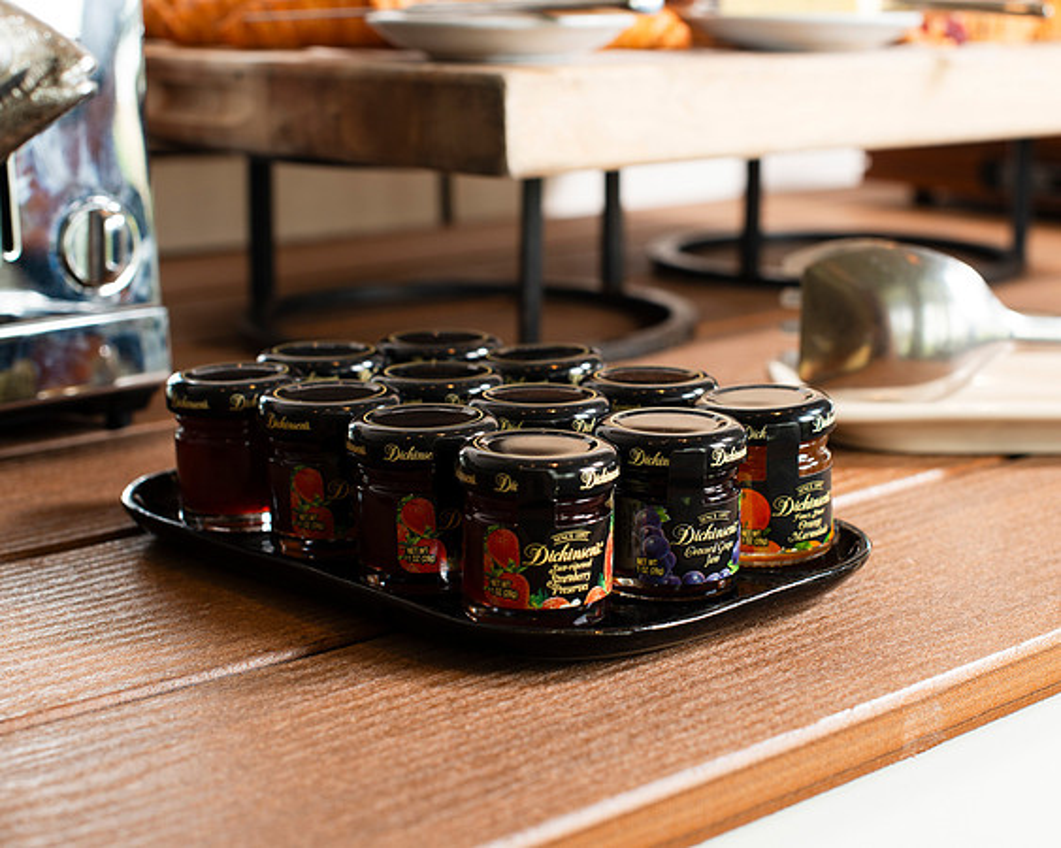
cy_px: 446
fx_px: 1863
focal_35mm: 59
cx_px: 583
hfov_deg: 31.8
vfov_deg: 25.6
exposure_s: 1/100
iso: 250
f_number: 5.6
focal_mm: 50
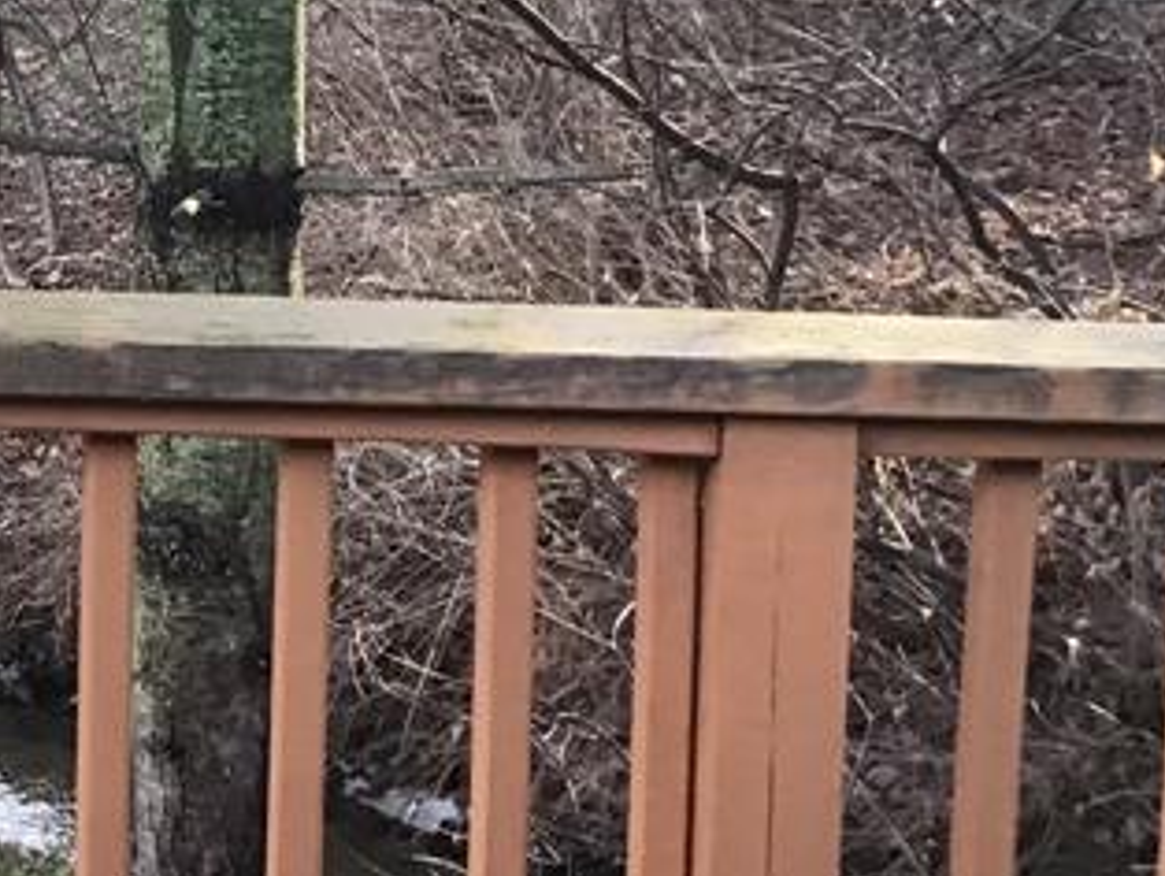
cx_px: -453
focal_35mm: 101
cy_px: -108
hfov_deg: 17.9
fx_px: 3402
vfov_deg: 14.3
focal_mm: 3.3
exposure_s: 1/30
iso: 25
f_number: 2.4
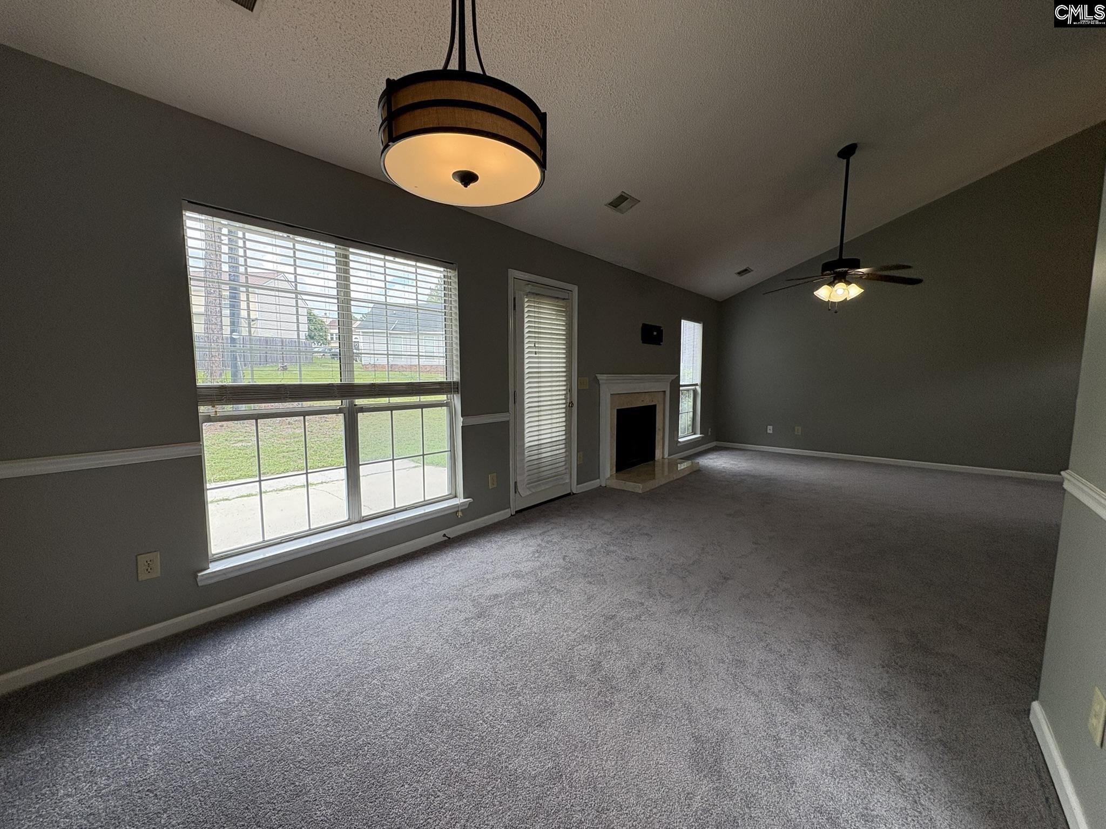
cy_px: 414
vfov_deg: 85.7
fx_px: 447
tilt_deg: -5.6
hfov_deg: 102.1
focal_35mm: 14
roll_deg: +0.4
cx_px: 553
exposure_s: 1/132
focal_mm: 2.22
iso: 64
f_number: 2.2
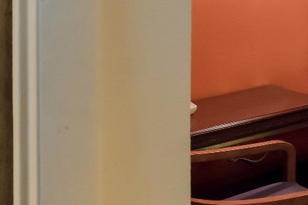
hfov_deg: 17.6
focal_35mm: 66
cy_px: -40
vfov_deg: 19.4
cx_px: 658
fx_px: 565
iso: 500
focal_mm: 15
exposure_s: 1/8
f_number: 8
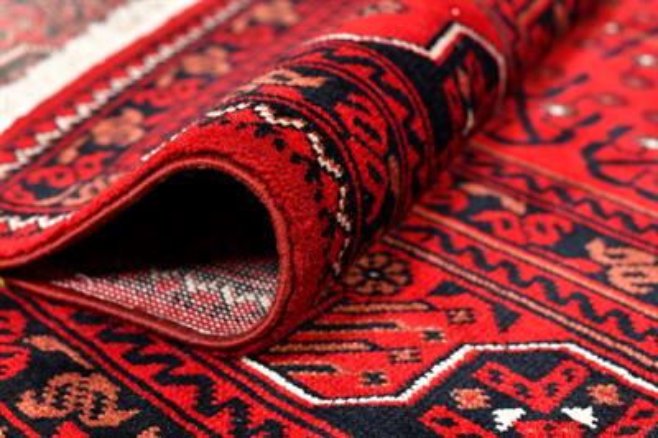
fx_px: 913
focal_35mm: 50
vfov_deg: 26.9
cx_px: 329
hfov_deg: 39.6
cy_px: 219
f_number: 7.1
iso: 640
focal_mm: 50
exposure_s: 1/125
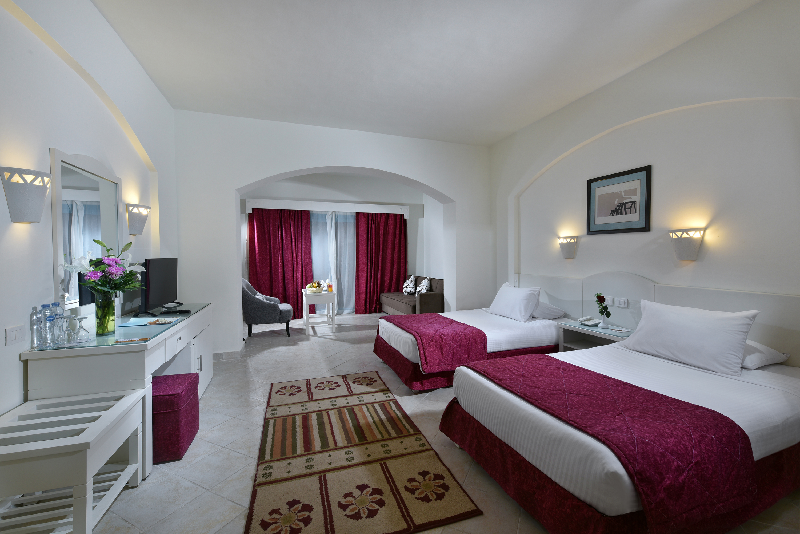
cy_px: 267
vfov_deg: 81.2
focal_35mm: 14
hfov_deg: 104.2
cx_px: 400
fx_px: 311
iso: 100
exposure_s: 1/2
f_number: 13
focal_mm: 14
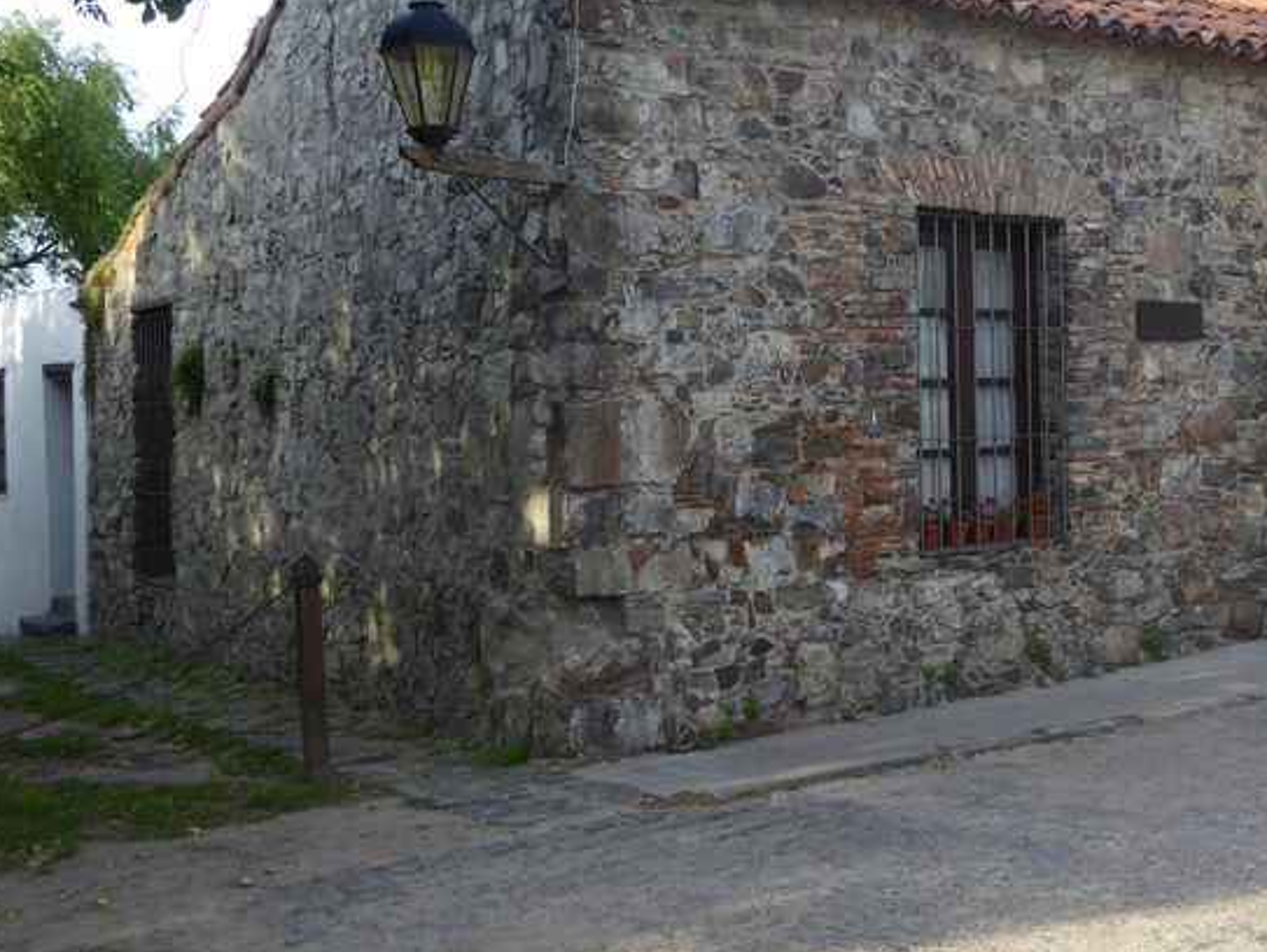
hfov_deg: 35.5
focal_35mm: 53
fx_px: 1941
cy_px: 355
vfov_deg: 27.5
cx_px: 919
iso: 80
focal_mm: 6.3
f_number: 3.7
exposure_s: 1/160
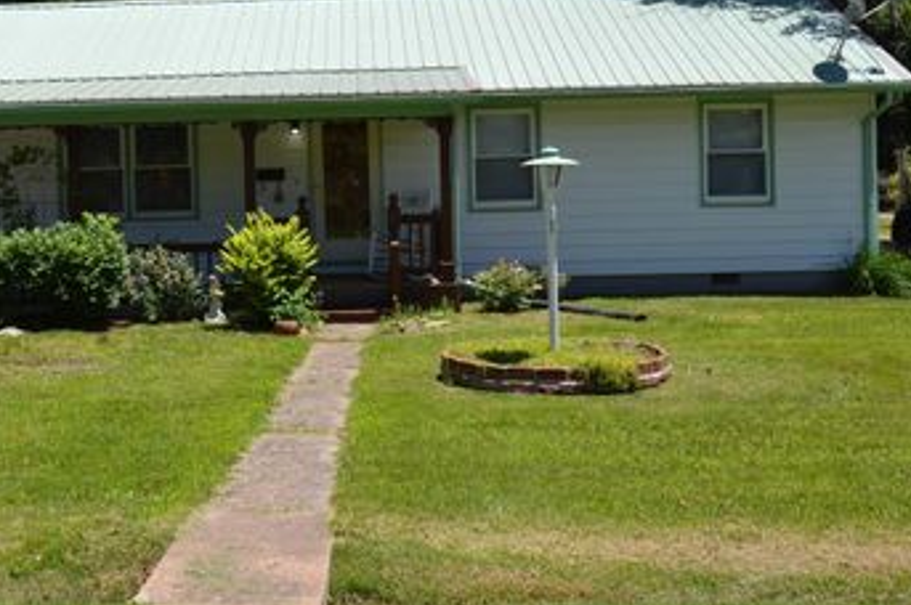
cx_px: 279
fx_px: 1384
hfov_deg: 35.9
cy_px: 206
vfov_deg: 24.6
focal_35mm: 55
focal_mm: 25
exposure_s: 1/250
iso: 100
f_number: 8
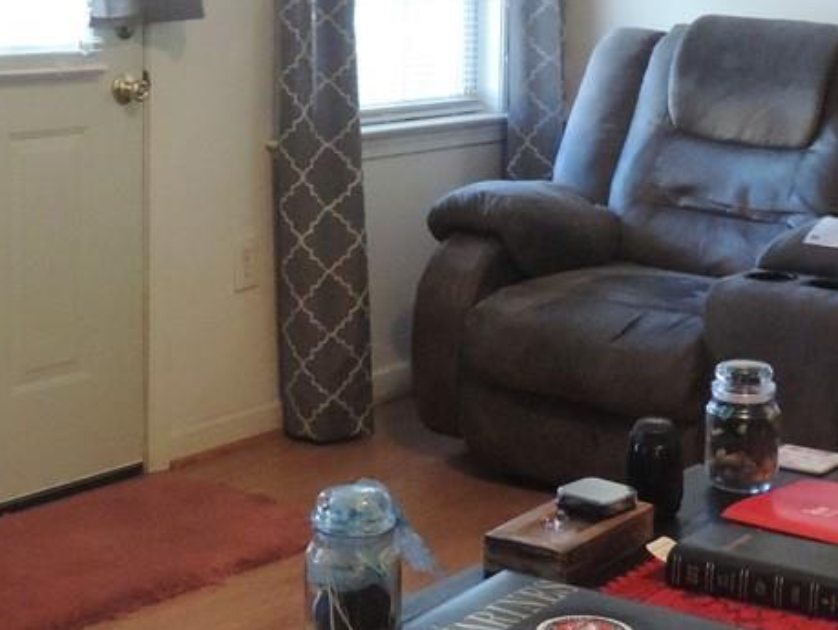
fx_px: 1890
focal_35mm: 78
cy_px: 168
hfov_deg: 25.0
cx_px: 508
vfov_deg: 18.8
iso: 1600
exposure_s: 1/50
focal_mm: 6.2
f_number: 3.3
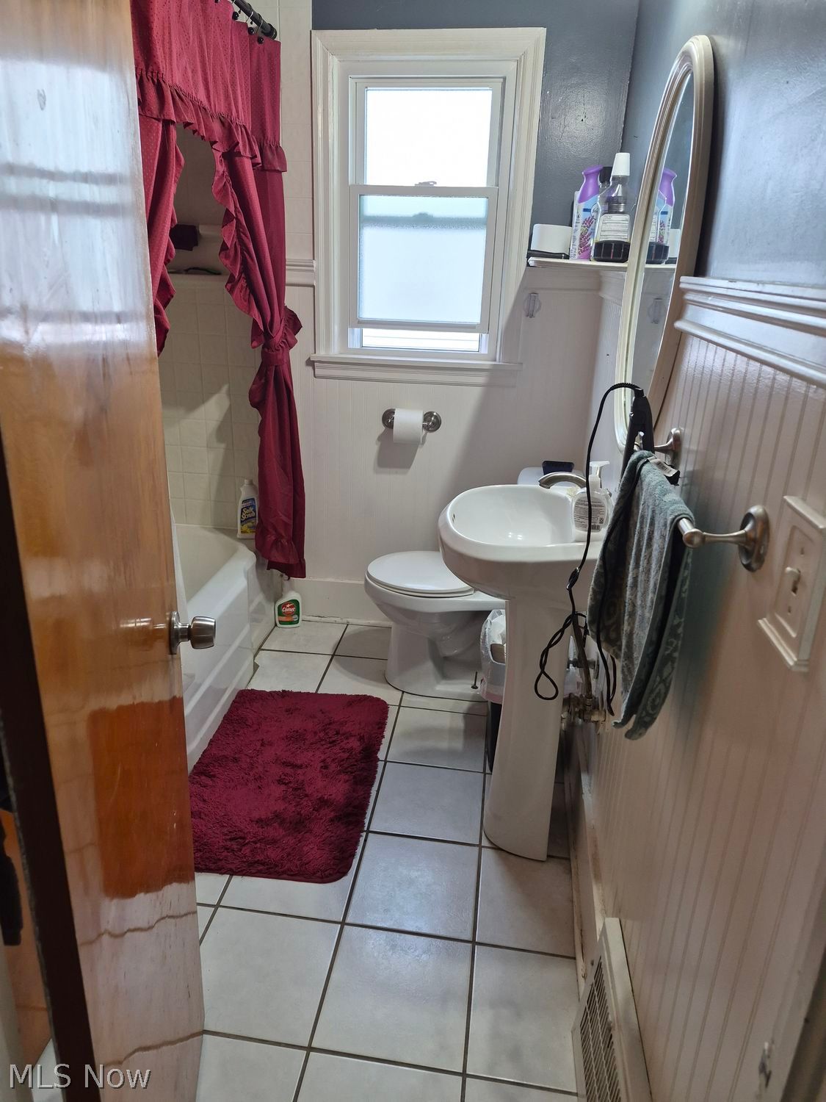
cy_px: 551
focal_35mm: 23
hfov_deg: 58.9
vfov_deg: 73.9
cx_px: 413
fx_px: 732
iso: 125
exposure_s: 1/120
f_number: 1.8
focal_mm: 5.4
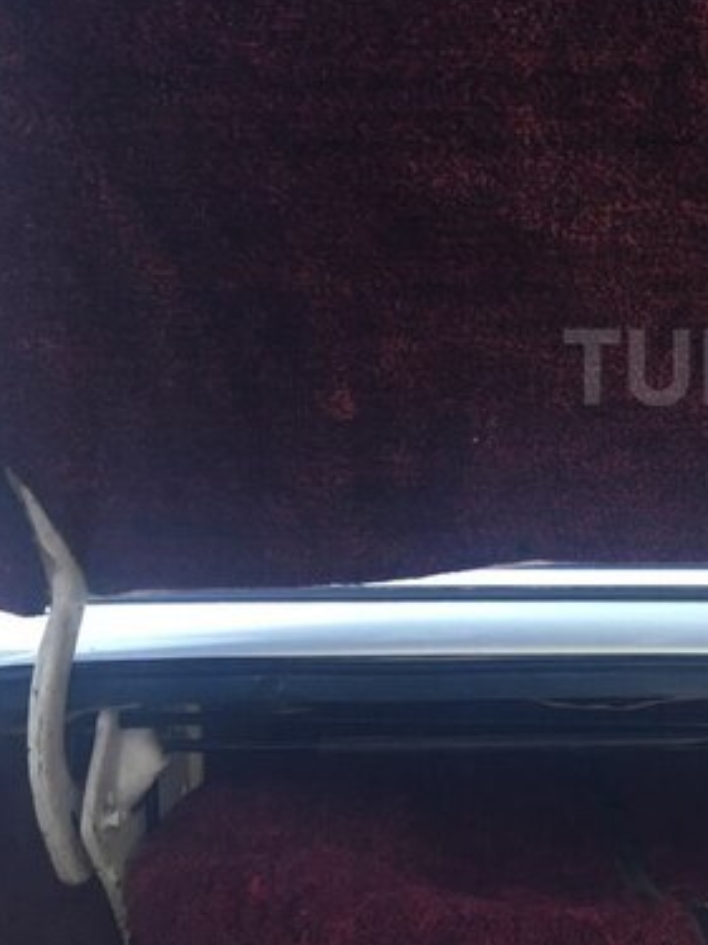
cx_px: 821
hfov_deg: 25.9
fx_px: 1392
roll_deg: -1.0
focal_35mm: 51
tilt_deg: +1.9
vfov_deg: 37.3
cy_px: 367
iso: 80
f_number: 2.2
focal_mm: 4.15
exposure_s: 1/33
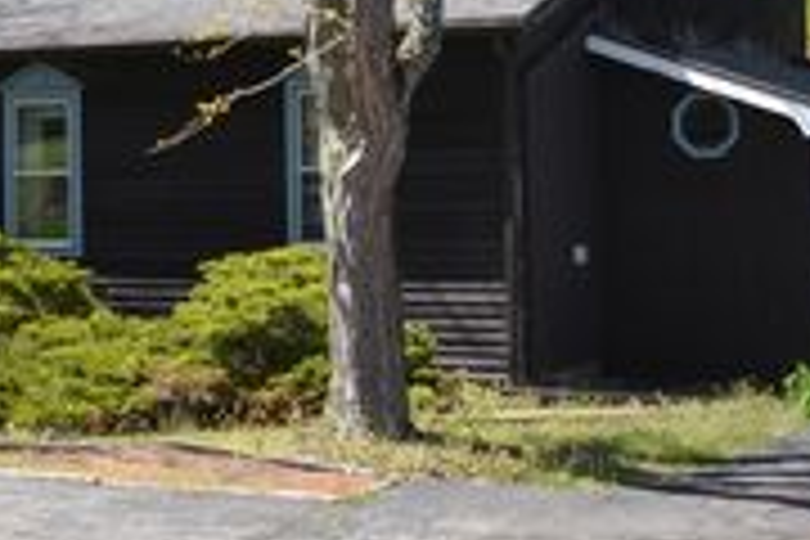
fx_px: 1966
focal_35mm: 87
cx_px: 202
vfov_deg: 15.5
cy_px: 101
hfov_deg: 23.1
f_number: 5.6
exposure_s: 1/125
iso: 100
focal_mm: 21
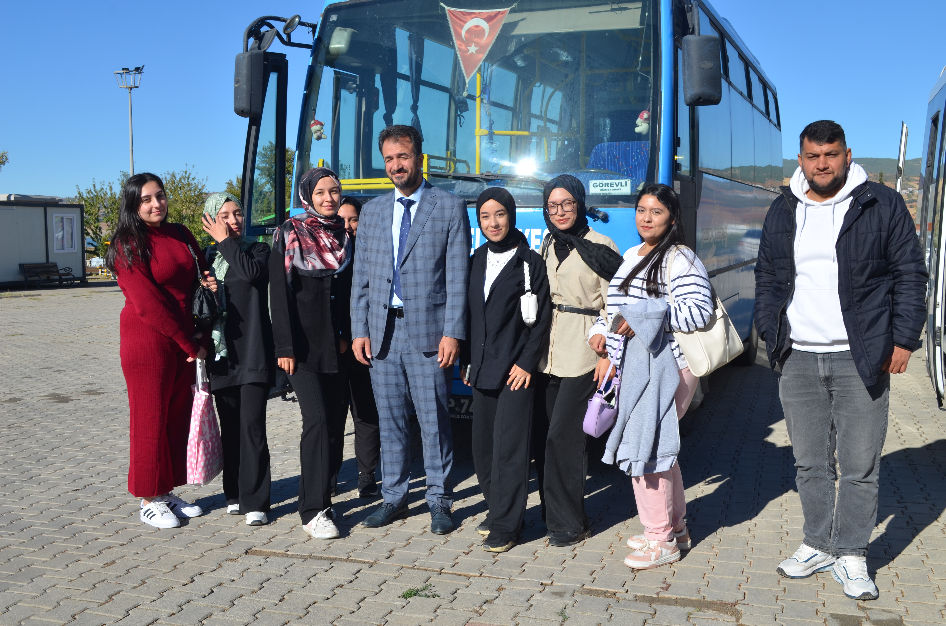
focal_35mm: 39
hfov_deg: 49.6
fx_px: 1023
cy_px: 313
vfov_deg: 34.1
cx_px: 473
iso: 100
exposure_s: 1/320
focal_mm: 26
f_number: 8
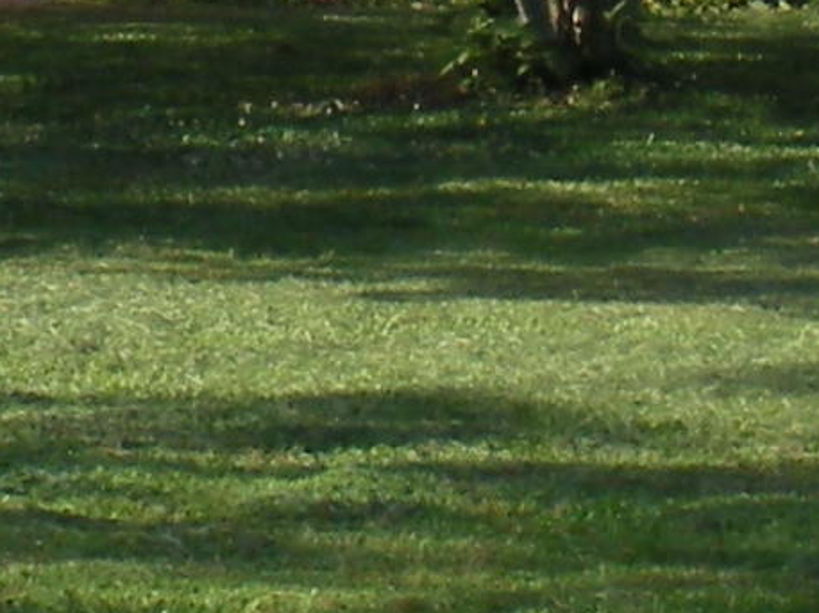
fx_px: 8679
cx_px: 231
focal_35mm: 367
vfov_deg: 4.0
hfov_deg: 5.4
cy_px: -788
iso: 64
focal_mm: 9.3
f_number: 5.6
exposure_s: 1/178
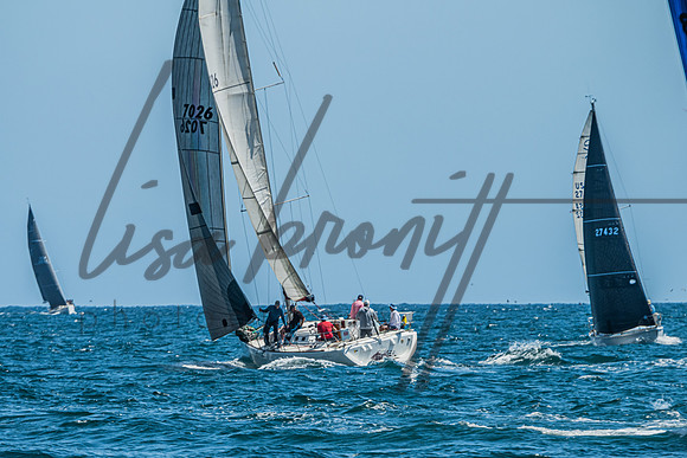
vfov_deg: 2.5
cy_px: 299
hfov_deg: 3.8
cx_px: 297
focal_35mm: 544
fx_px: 10380
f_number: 9
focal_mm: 400
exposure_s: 1/640
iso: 320
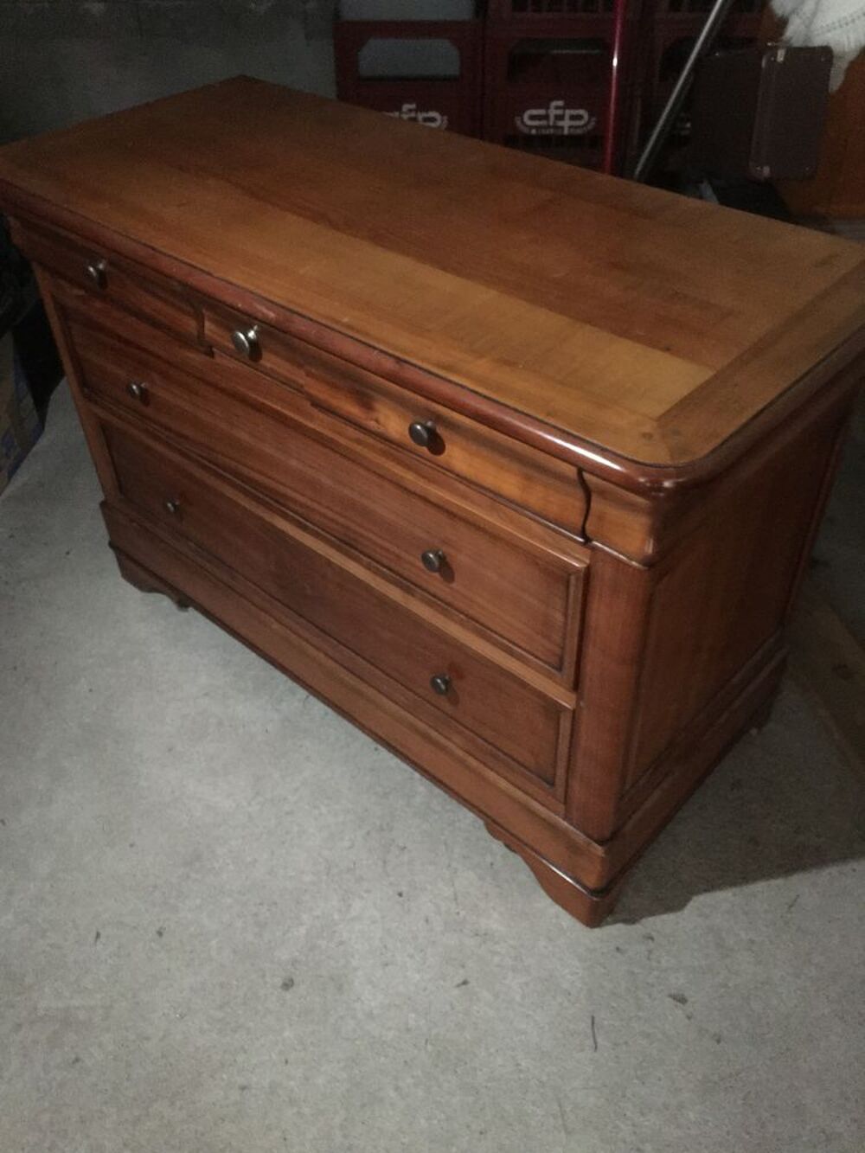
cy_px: 576
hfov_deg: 48.2
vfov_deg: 61.7
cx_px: 432
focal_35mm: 29
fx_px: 966
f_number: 2.2
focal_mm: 4.15
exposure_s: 1/4
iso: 400
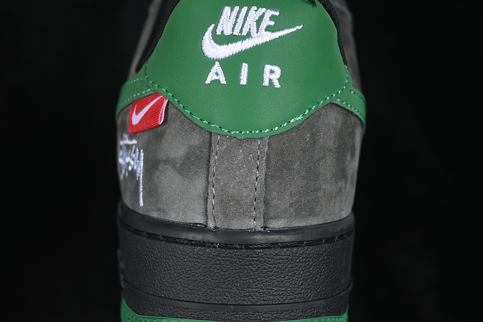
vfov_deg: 18.2
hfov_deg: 27.0
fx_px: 1006
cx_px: 242
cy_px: 161
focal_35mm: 75
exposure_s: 1/60
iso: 160
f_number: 6.3
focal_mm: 50
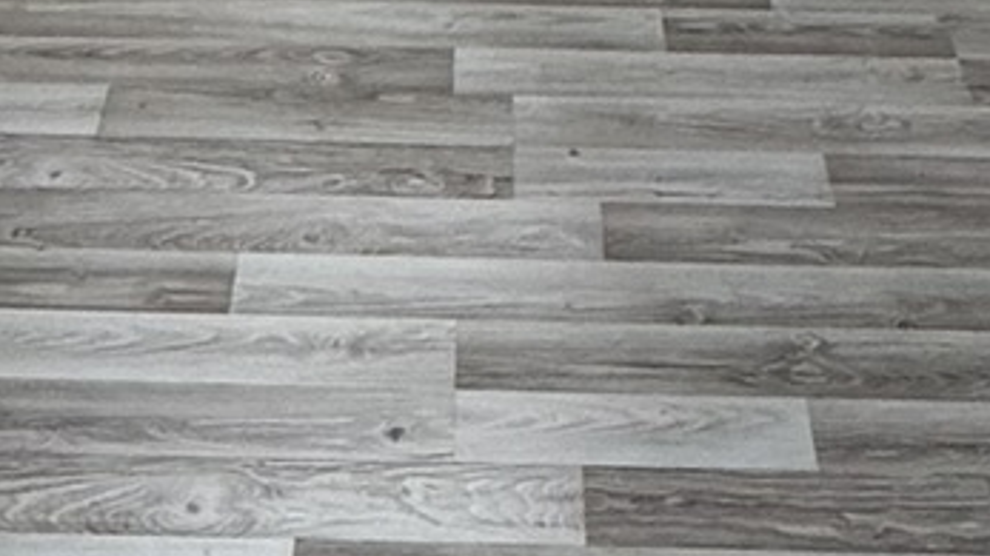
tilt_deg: -15.1
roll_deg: -2.9
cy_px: -627
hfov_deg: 23.7
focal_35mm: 90
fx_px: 2362
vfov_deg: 11.7
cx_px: 494
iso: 160
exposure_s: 1/100
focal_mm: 2.22
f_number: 2.2
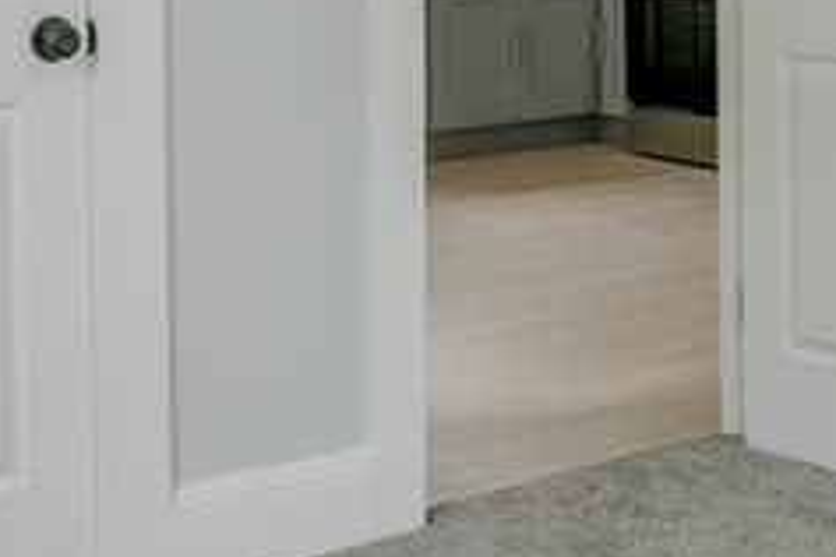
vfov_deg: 15.9
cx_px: 550
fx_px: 1904
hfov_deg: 24.7
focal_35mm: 82
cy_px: -139
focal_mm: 19
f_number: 6.3
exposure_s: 1/25
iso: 100
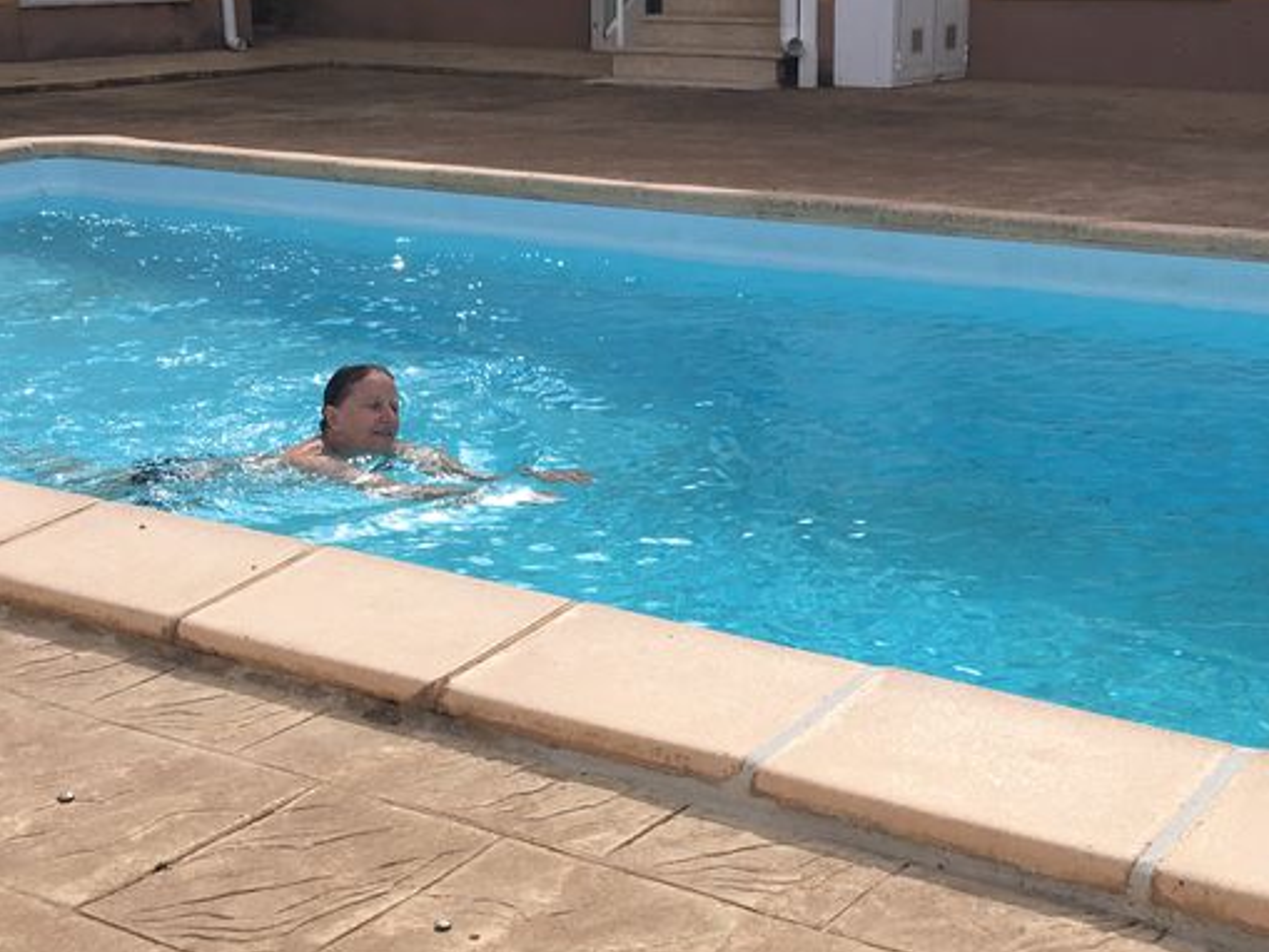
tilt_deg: -19.1
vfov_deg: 25.6
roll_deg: -0.8
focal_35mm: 57
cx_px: 683
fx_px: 2090
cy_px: 593
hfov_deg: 33.8
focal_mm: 4.15
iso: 25
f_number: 2.2
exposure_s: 1/2481
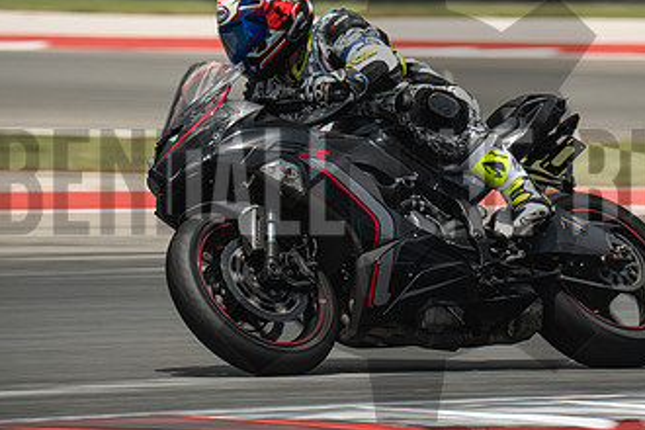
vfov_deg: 2.0
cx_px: 407
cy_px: 185
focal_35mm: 689
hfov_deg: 3.0
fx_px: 12344
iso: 160
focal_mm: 261.2
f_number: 6.4
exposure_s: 1/400
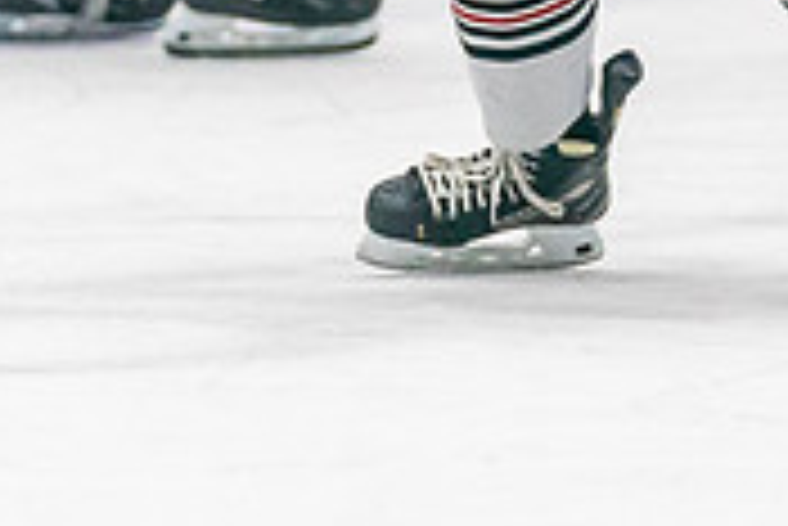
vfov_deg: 1.5
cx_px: 709
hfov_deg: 2.3
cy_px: 59
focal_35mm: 915
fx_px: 20044
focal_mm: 165
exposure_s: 1/1250
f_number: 2.8
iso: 3200
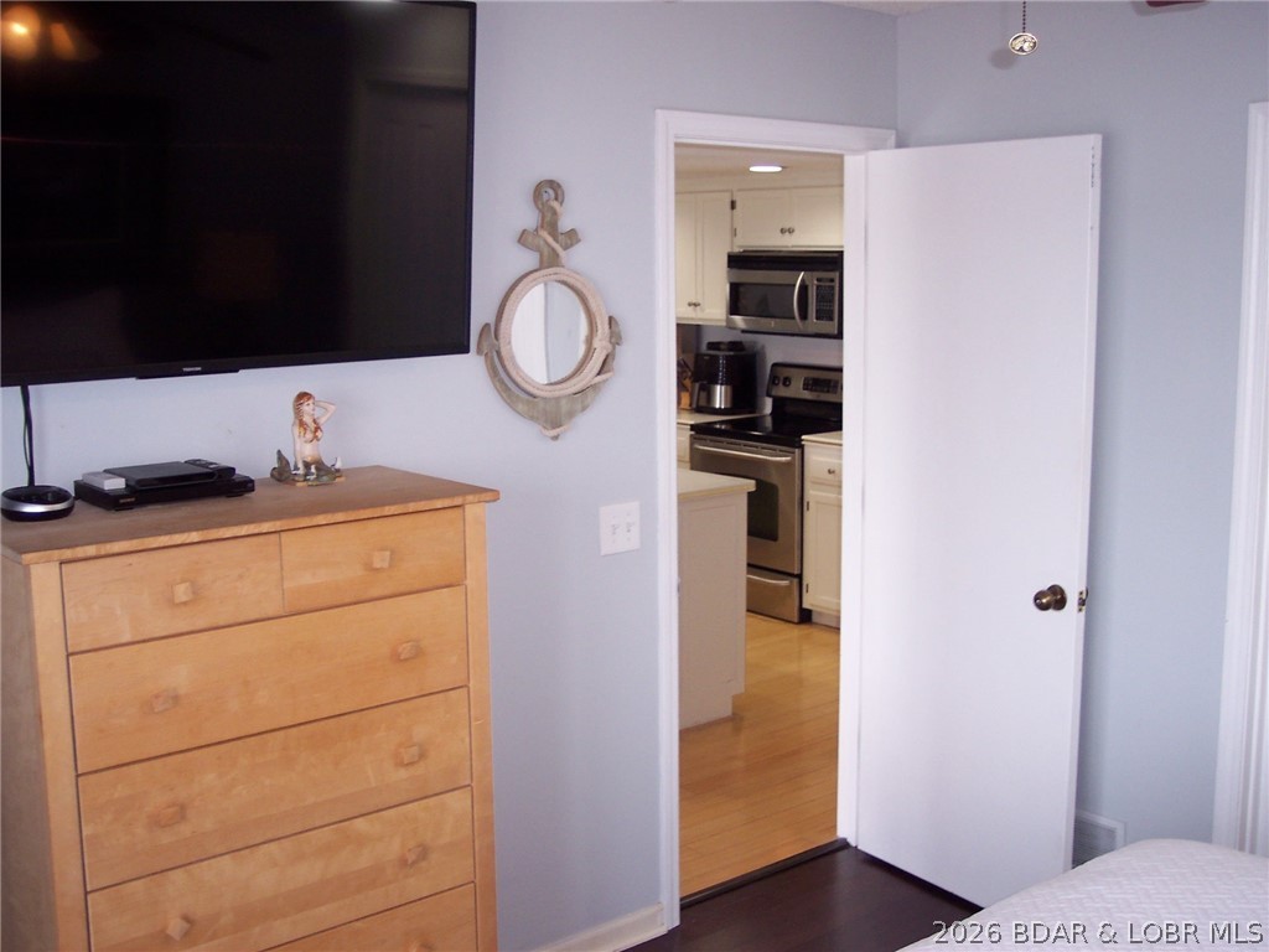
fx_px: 1393
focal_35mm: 38
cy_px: 476
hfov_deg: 49.0
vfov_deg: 37.7
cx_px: 634
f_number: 2.8
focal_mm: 8
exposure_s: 1/60
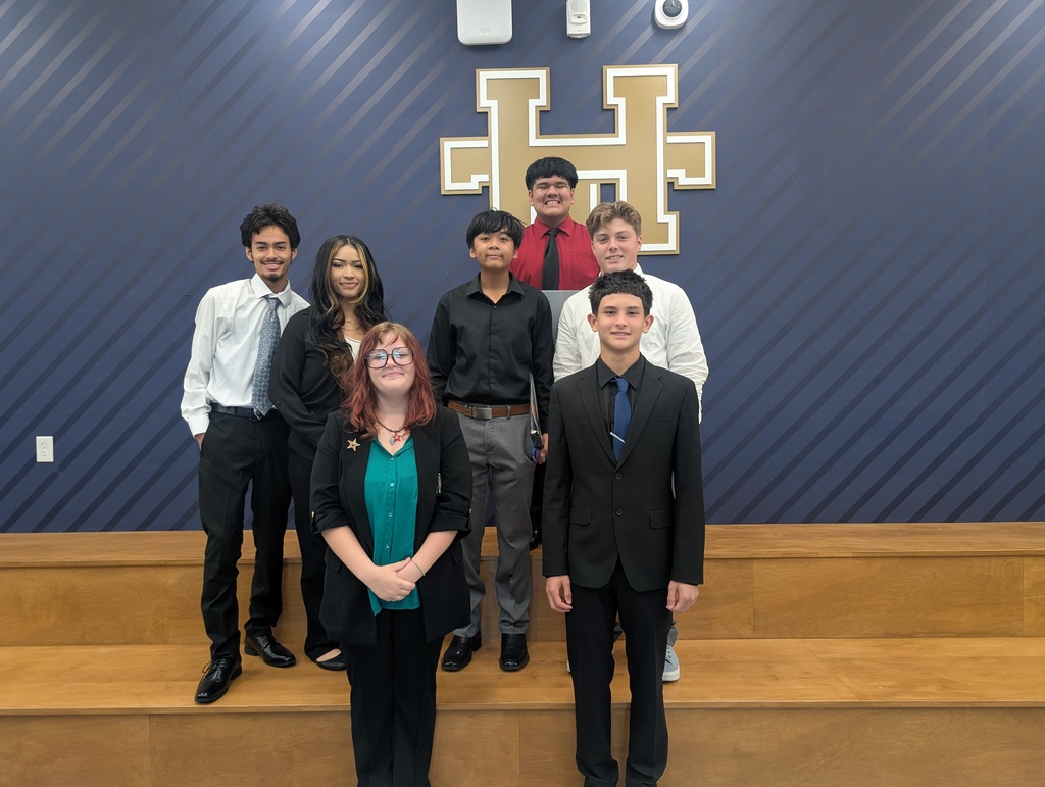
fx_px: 726
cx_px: 522
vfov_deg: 56.9
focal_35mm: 24
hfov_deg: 71.5
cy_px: 394
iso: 164
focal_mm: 6.9
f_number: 1.68
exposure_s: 1/60.1
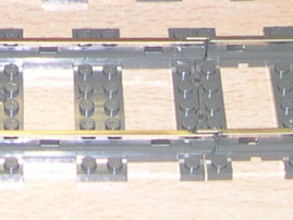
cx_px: -72
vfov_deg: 6.3
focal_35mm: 226
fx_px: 1914
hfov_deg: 8.6
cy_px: -304
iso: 100
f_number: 2.8
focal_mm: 8
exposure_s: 1/60
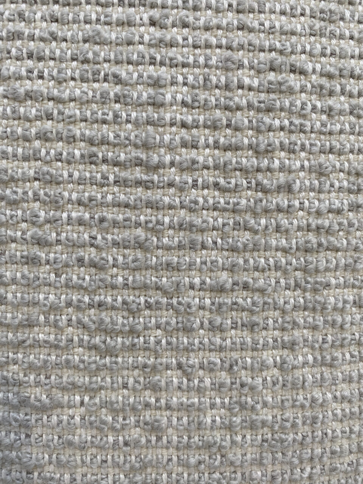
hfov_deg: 53.1
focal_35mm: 26
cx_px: 182
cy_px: 242
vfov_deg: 67.3
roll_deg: -0.2
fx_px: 364
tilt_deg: -23.4
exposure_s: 1/121
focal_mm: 4.25
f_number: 1.8
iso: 100
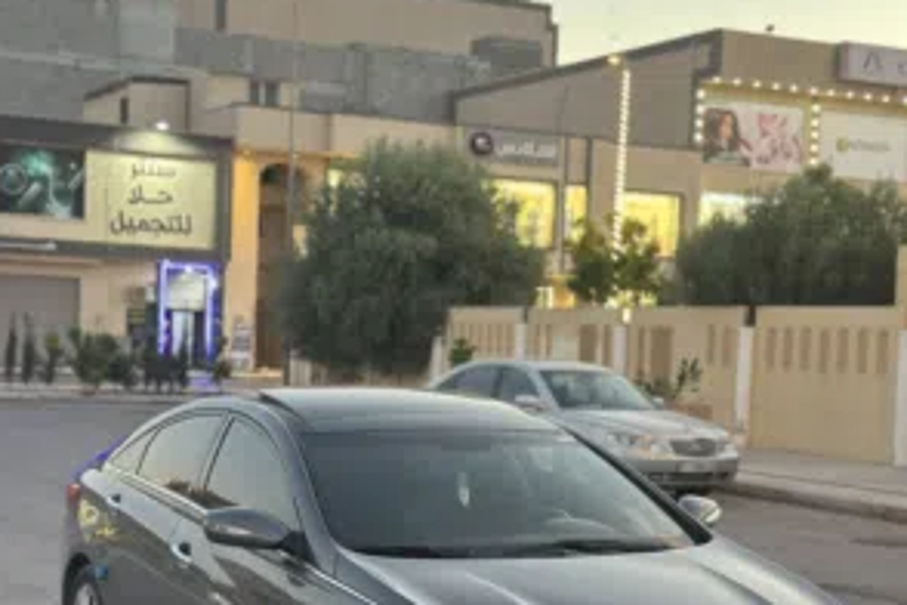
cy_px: 411
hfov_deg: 29.7
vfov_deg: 19.9
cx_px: 447
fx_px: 1713
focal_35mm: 68
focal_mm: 6.86
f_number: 1.78
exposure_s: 1/50
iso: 160
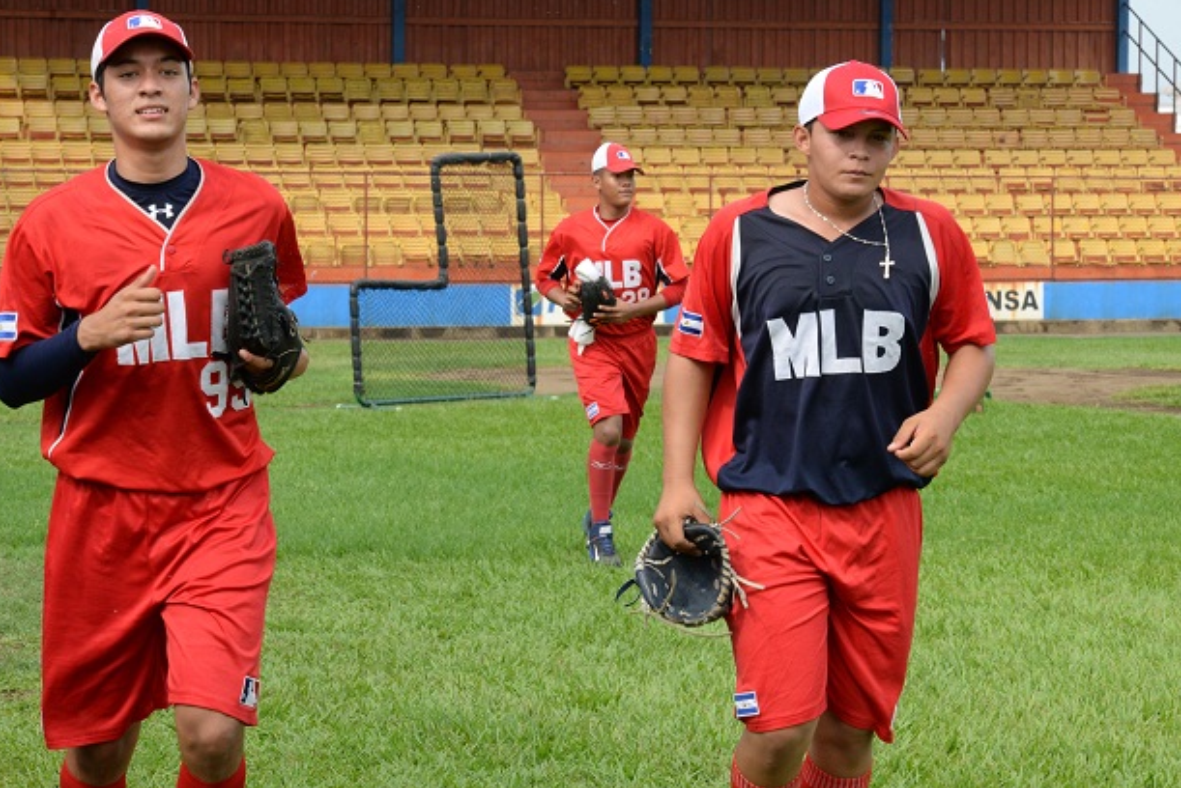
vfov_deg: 10.9
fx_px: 4135
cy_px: 368
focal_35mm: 126
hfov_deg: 16.3
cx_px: 620
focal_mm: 110
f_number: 14
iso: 1250
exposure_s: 1/500
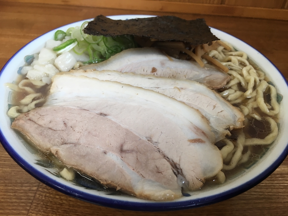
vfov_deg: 48.2
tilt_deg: -42.2
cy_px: 108
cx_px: 144
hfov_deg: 61.7
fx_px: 241
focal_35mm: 29
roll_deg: -2.6
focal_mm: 4.15
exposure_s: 1/30
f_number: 2.2
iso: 32
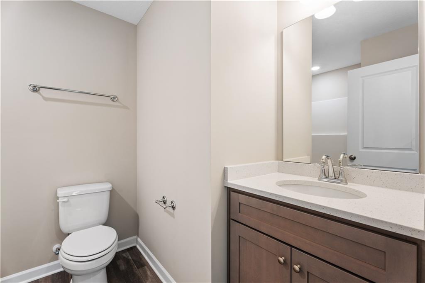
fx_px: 189
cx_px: 212
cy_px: 142
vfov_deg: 73.7
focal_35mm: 16
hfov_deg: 96.8
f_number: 8
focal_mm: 16
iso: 250
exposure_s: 1/2
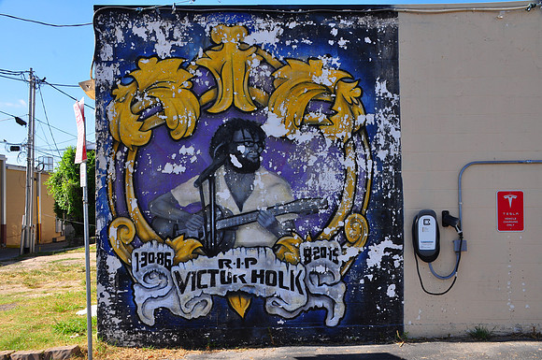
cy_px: 180
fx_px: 541
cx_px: 271
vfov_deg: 36.8
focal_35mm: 36
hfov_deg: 53.2
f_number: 16
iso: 200
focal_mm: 24
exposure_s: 1/60
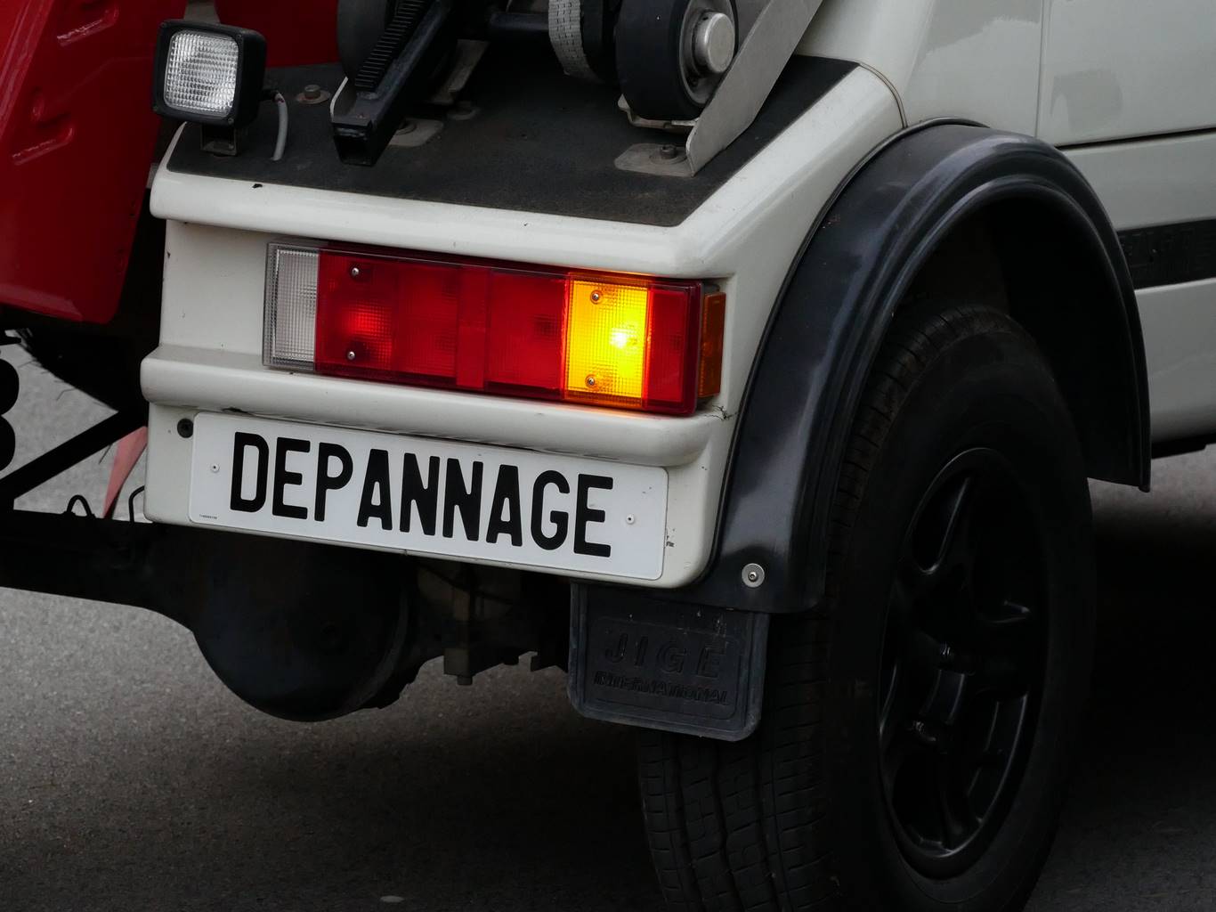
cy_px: 456
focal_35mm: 257
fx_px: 9026
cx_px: 608
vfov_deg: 5.8
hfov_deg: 7.7
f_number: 5.6
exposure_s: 1/1000
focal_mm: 100
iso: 1600
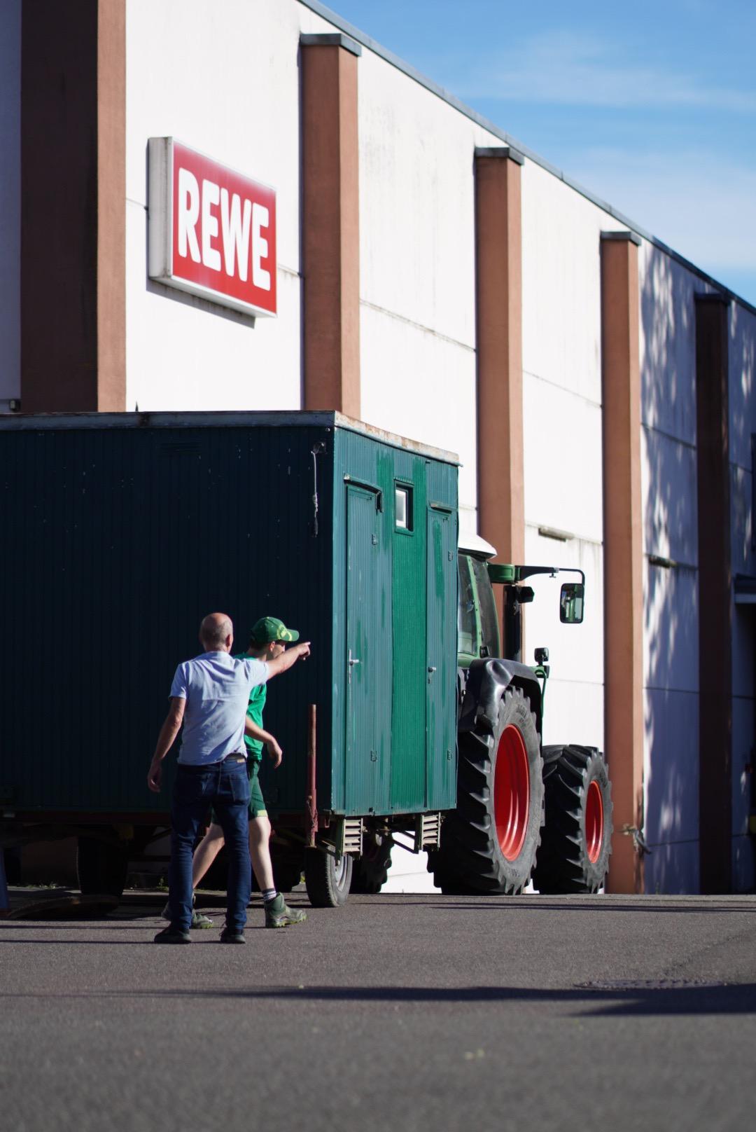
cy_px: 566
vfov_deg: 16.1
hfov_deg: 10.8
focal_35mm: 128
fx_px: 4009
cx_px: 378
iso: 100
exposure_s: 1/4000
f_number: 1.8
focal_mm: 85
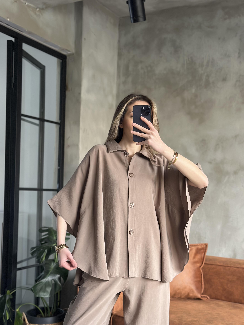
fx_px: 451
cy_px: 162
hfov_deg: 30.3
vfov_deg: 39.7
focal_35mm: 48
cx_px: 122
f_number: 1.78
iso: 320
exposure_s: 1/60
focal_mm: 6.86
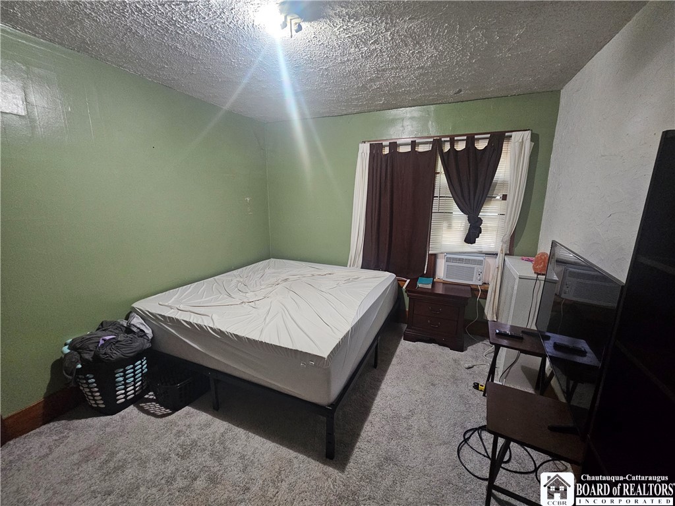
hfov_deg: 106.2
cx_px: 338
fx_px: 253
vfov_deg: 89.9
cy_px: 253
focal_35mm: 13
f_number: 2.2
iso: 500
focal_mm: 2.2
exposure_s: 1/30
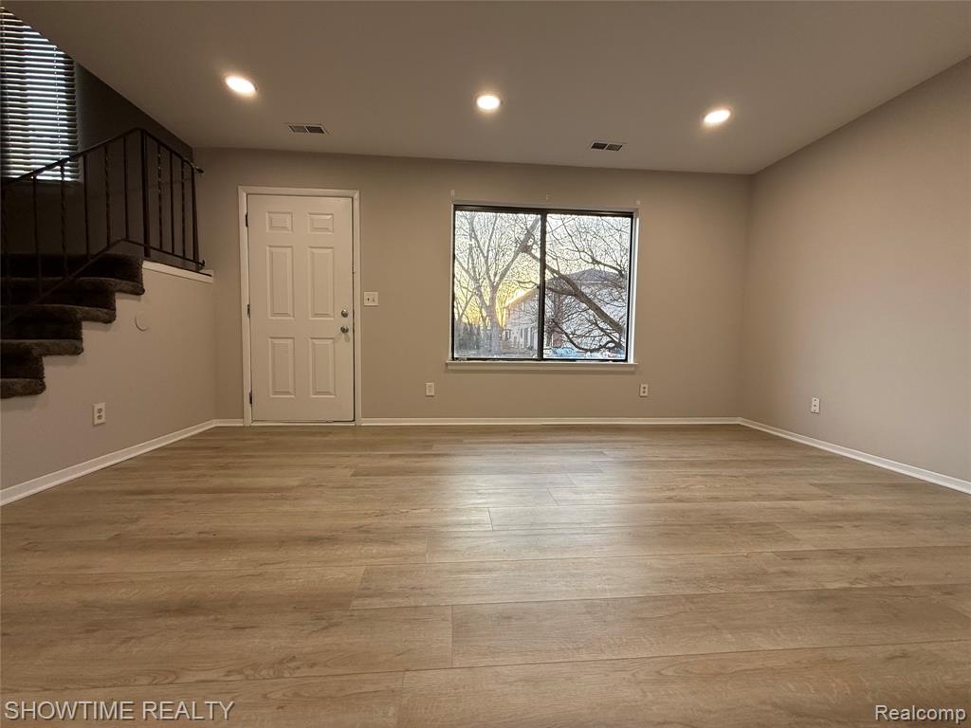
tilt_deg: -3.5
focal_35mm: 14
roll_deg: -1.0
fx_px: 393
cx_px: 486
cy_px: 364
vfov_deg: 85.7
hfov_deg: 102.1
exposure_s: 1/99
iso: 100
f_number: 2.2
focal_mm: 2.22
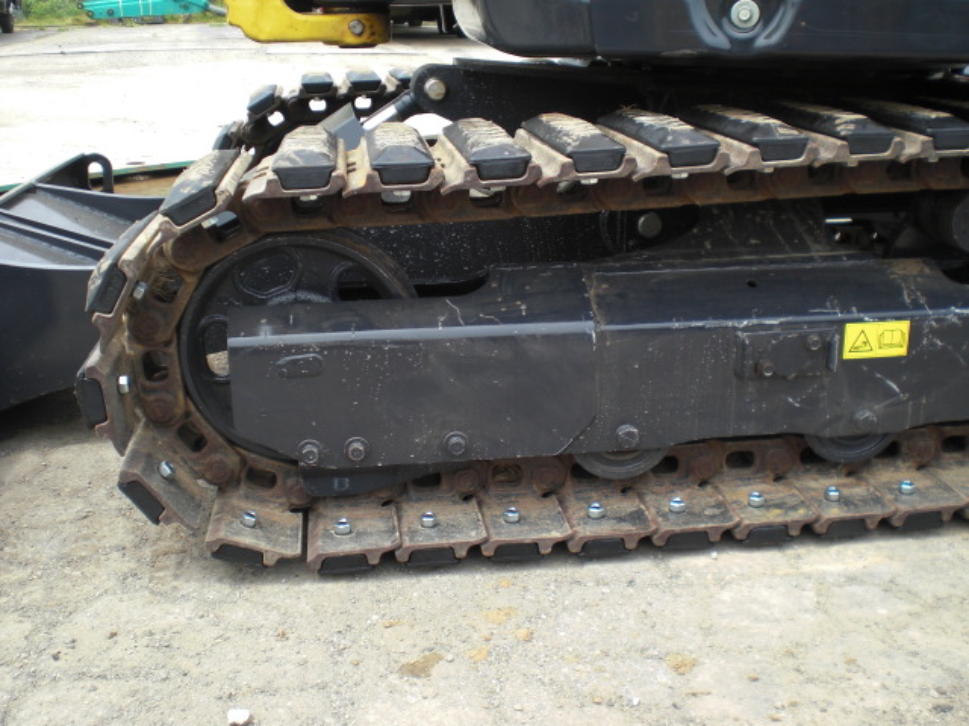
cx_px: 484
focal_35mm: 38
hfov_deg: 49.0
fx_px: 1064
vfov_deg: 37.7
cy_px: 363
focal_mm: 6.3
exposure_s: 1/320
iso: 64
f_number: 3.1
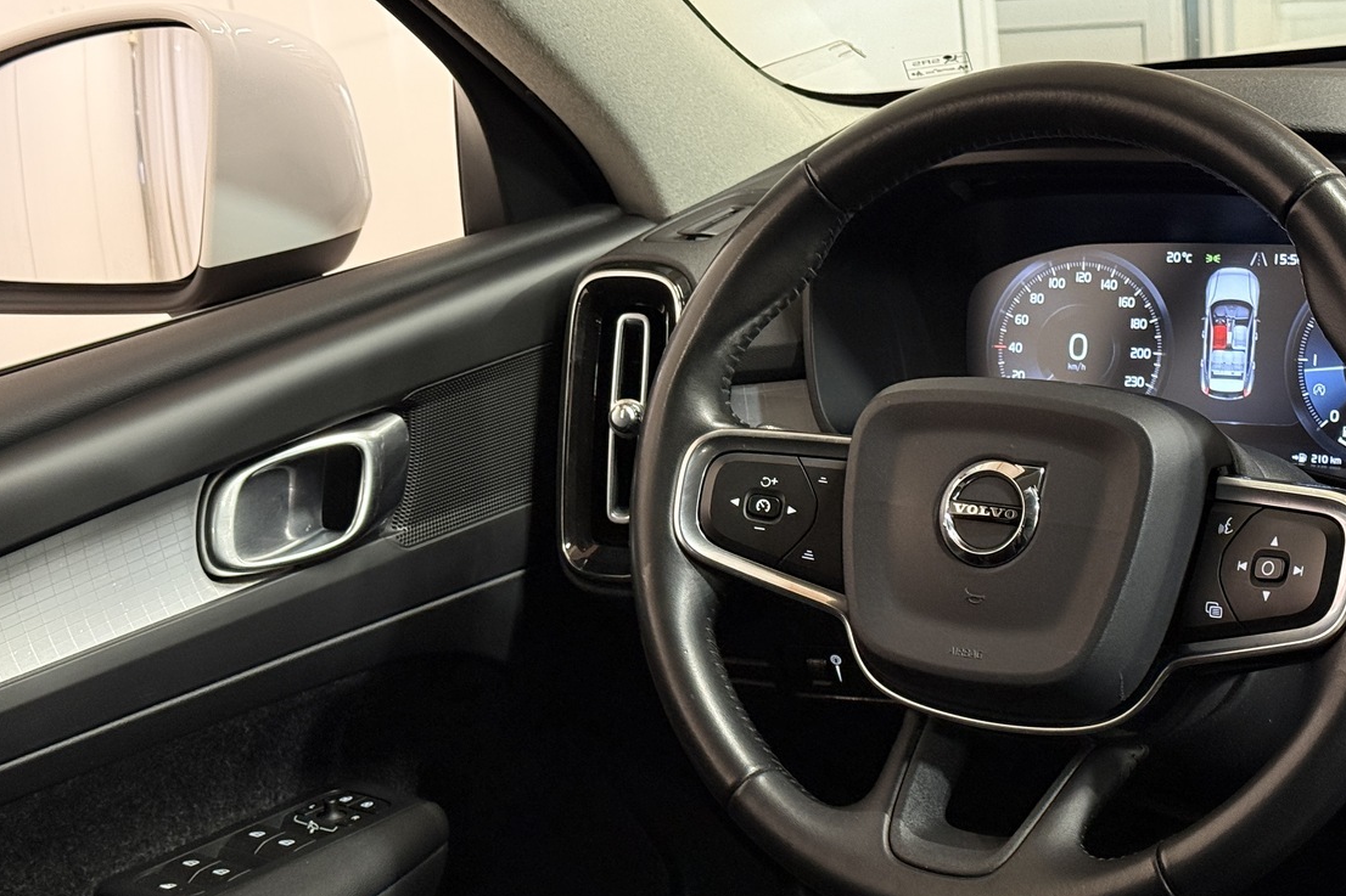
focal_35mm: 65
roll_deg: +6.3
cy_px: 519
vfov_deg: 20.9
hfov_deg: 30.9
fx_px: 2430
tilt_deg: -17.8
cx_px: 764
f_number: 1.78
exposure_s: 1/39
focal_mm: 6.76
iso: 400
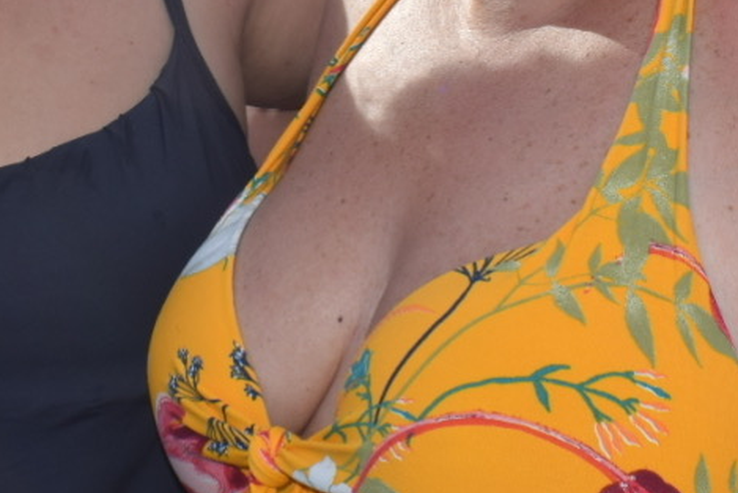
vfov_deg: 12.3
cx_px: 234
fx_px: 2229
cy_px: -87
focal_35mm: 109
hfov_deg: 18.7
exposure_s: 1/200
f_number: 10
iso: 100
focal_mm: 21
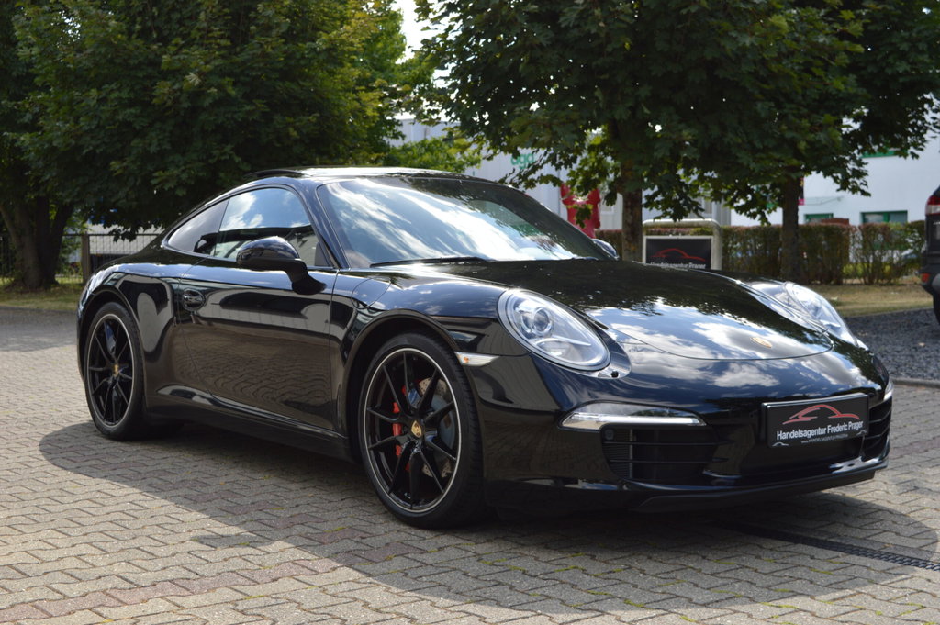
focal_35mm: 51
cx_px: 470
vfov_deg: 26.4
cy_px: 312
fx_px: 1331
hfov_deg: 38.9
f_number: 7.1
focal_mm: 34
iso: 100
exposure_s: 1/200
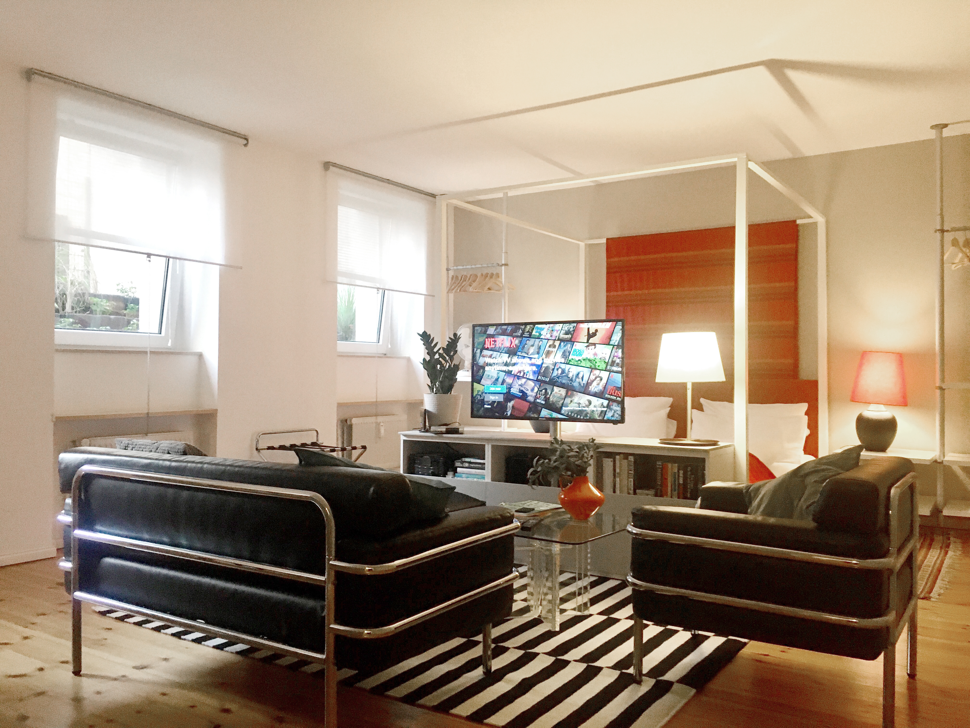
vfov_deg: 48.2
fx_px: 813
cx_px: 485
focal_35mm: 29
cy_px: 364
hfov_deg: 61.7
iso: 250
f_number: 2.2
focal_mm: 4.15
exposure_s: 1/33
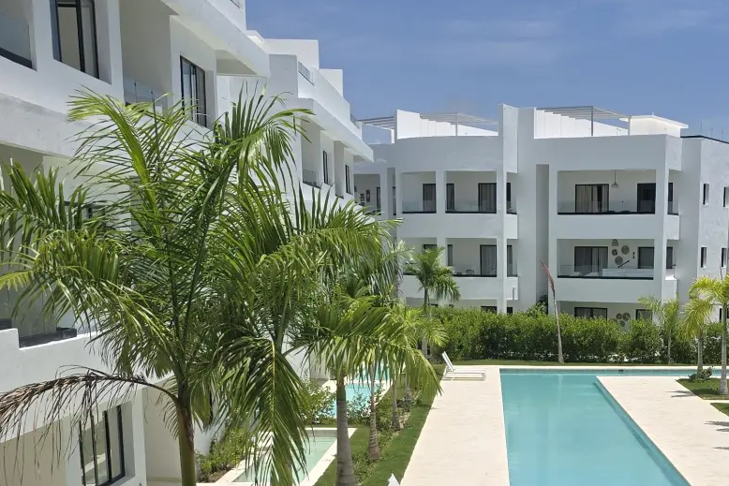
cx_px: 595
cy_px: 495
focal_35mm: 59
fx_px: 1195
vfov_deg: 22.1
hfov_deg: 32.9
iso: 12
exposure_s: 1/1380
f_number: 1.7
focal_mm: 6.3
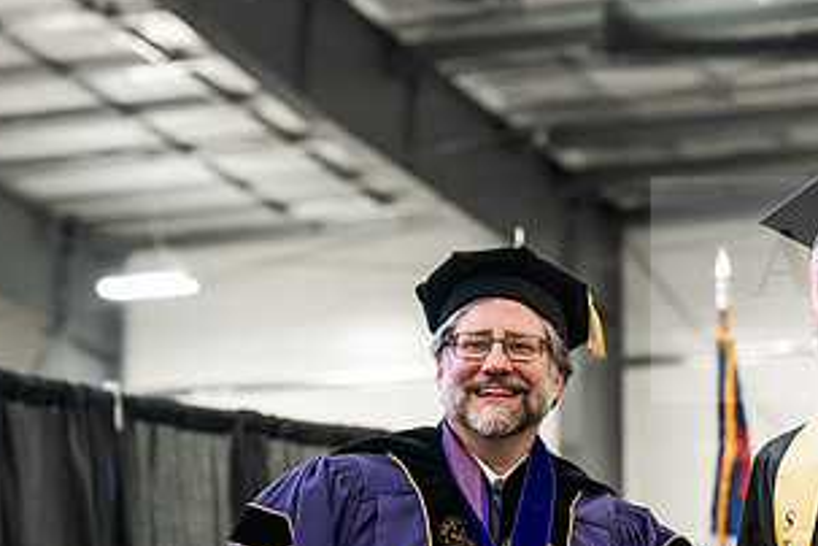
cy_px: 504
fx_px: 3567
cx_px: 570
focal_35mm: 157
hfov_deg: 13.1
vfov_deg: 8.7
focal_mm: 82
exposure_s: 1/200
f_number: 4
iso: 4000
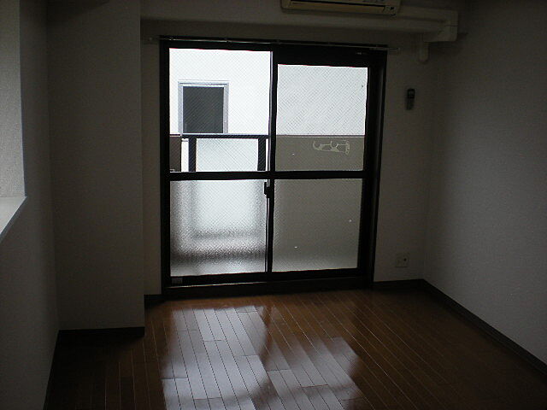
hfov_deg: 49.0
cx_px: 274
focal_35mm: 38
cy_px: 205
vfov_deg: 37.7
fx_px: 600
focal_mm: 6.3
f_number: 3.1
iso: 64
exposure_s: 1/73.6
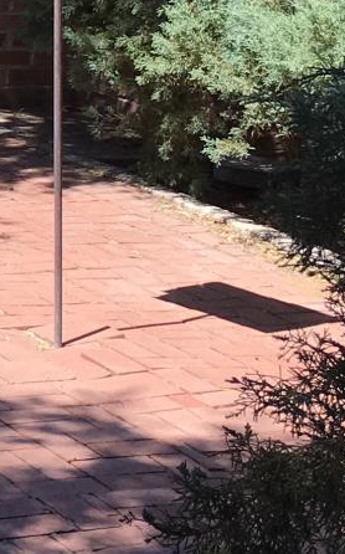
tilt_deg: -8.1
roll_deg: -0.9
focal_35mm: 138
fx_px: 2080
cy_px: -6
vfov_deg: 14.9
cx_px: -505
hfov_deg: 8.6
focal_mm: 4.15
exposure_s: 1/974
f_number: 2.2
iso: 25
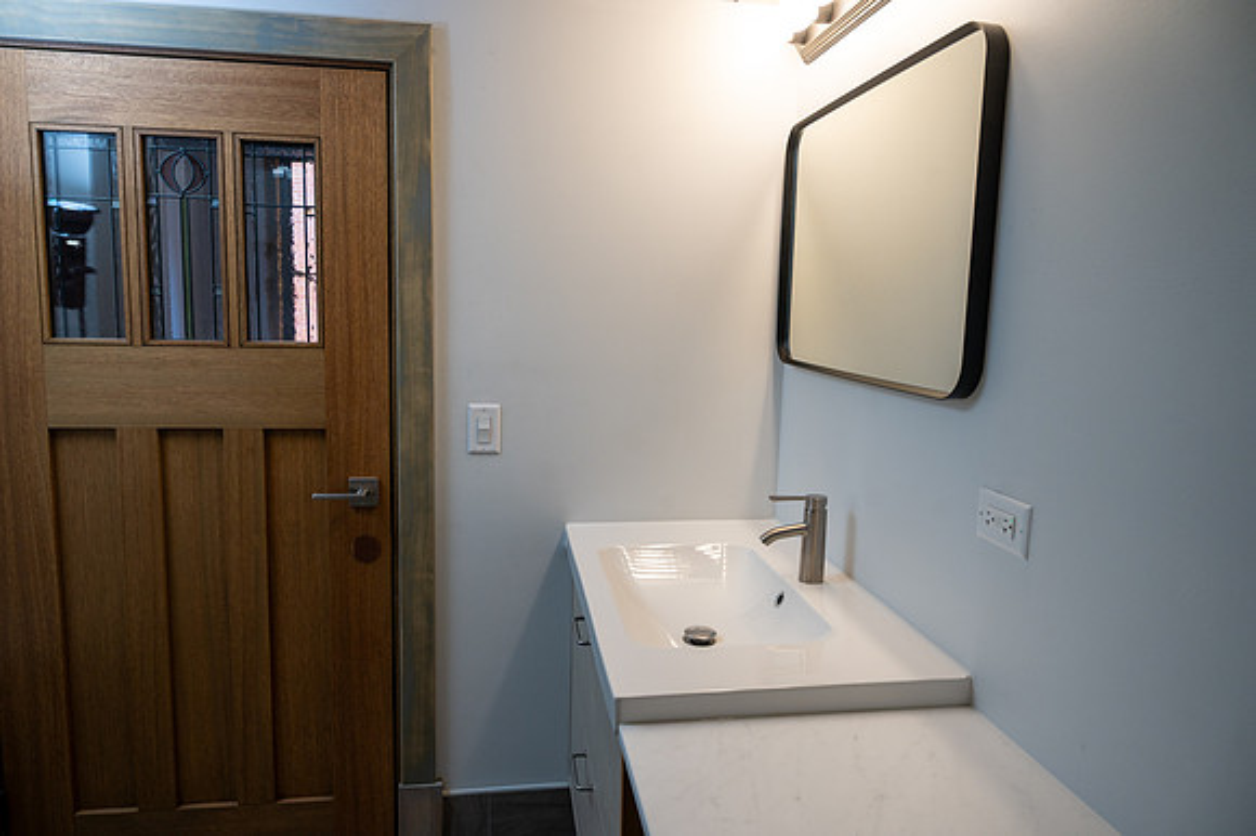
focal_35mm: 24
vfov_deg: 53.1
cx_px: 628
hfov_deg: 73.8
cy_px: 418
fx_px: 837
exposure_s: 1/80
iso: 500
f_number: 5
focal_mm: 24
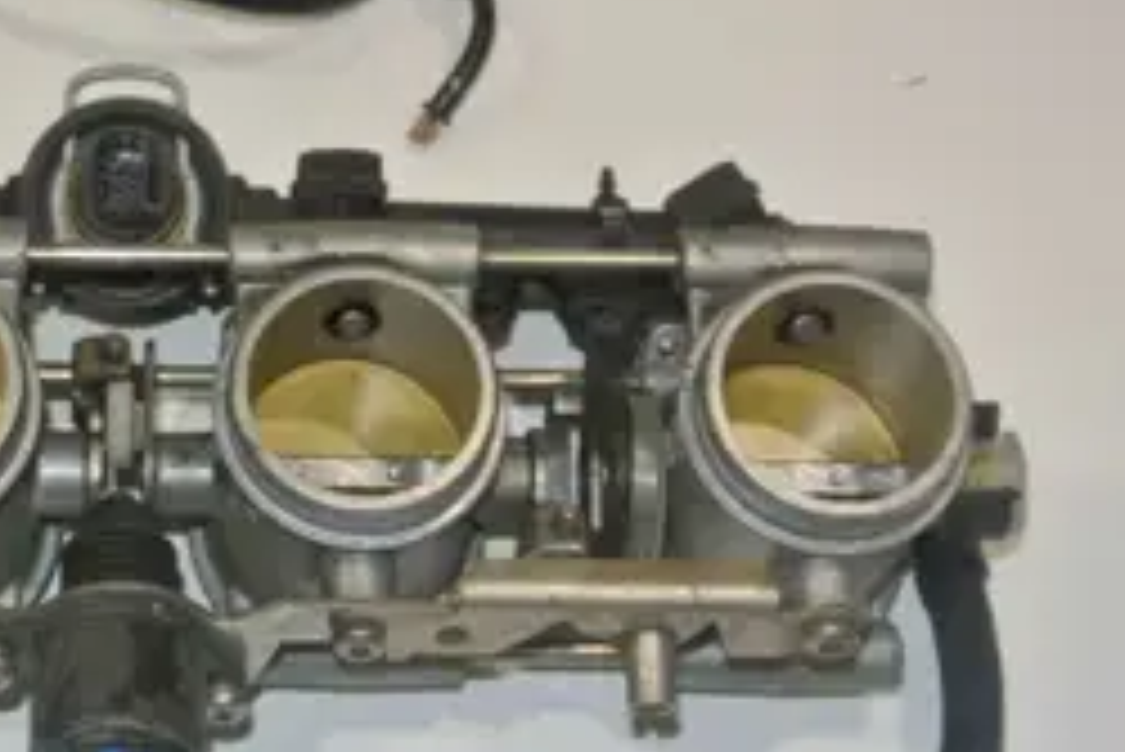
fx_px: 3033
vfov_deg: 14.1
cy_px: 288
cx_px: 104
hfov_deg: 20.6
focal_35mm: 97
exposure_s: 1/60
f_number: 4.5
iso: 200
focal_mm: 16.9
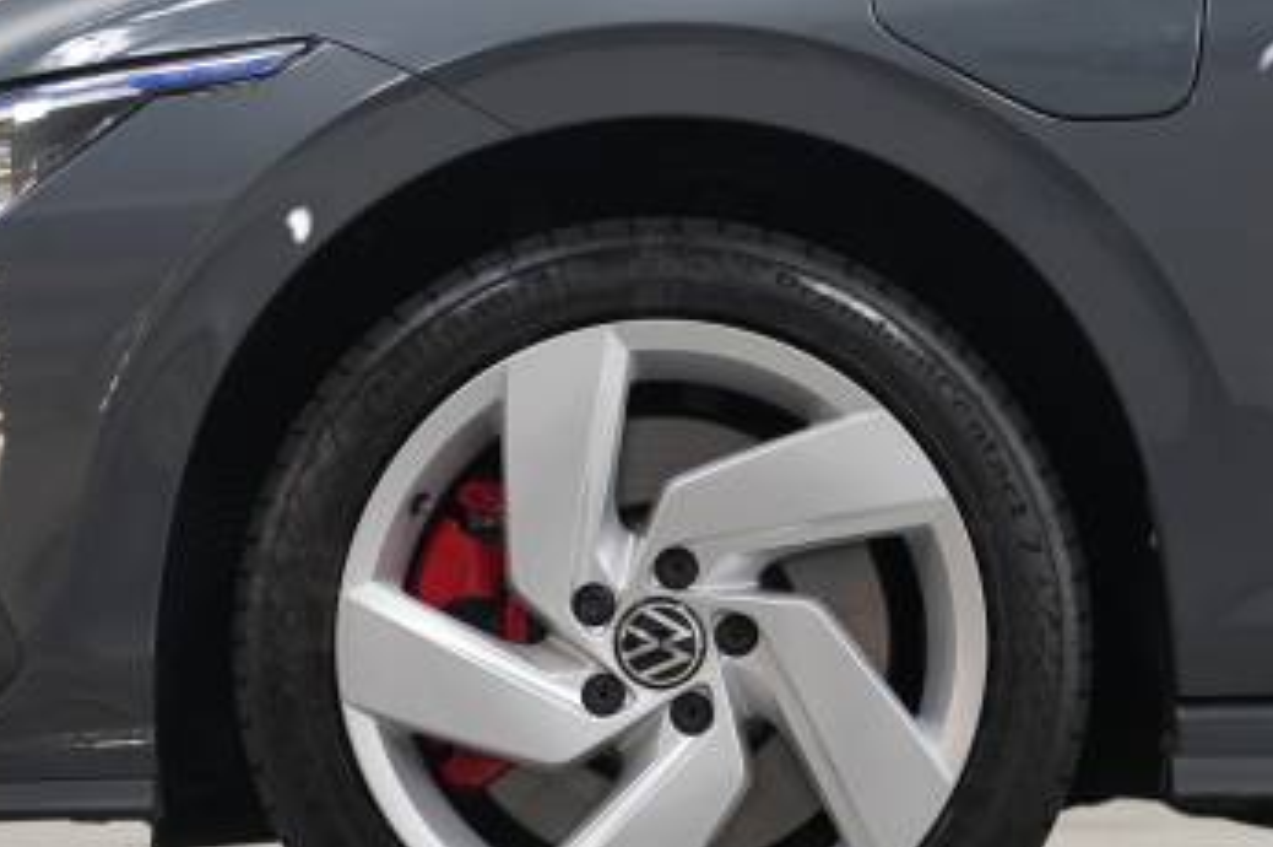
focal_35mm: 123
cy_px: 482
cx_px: 541
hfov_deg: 16.7
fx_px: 4329
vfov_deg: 11.2
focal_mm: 66.3
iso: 1600
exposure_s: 1/160
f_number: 3.2
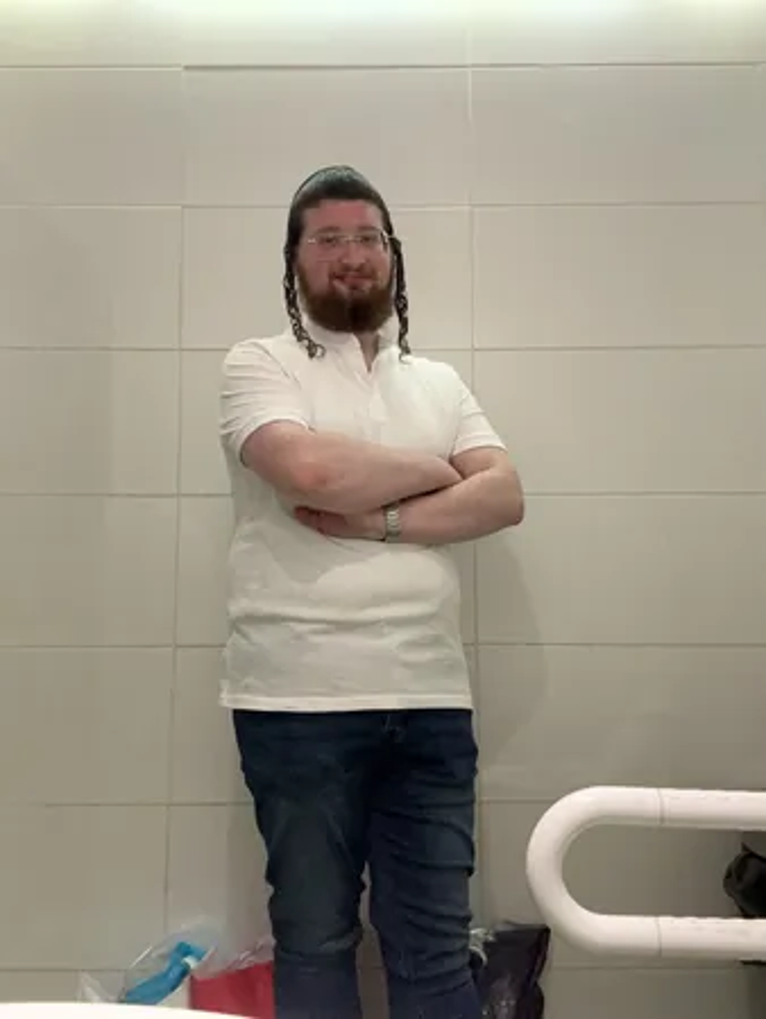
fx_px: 884
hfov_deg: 46.8
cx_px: 383
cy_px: 510
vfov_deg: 59.9
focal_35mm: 30
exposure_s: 1/60
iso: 250
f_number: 1.9
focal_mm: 2.69
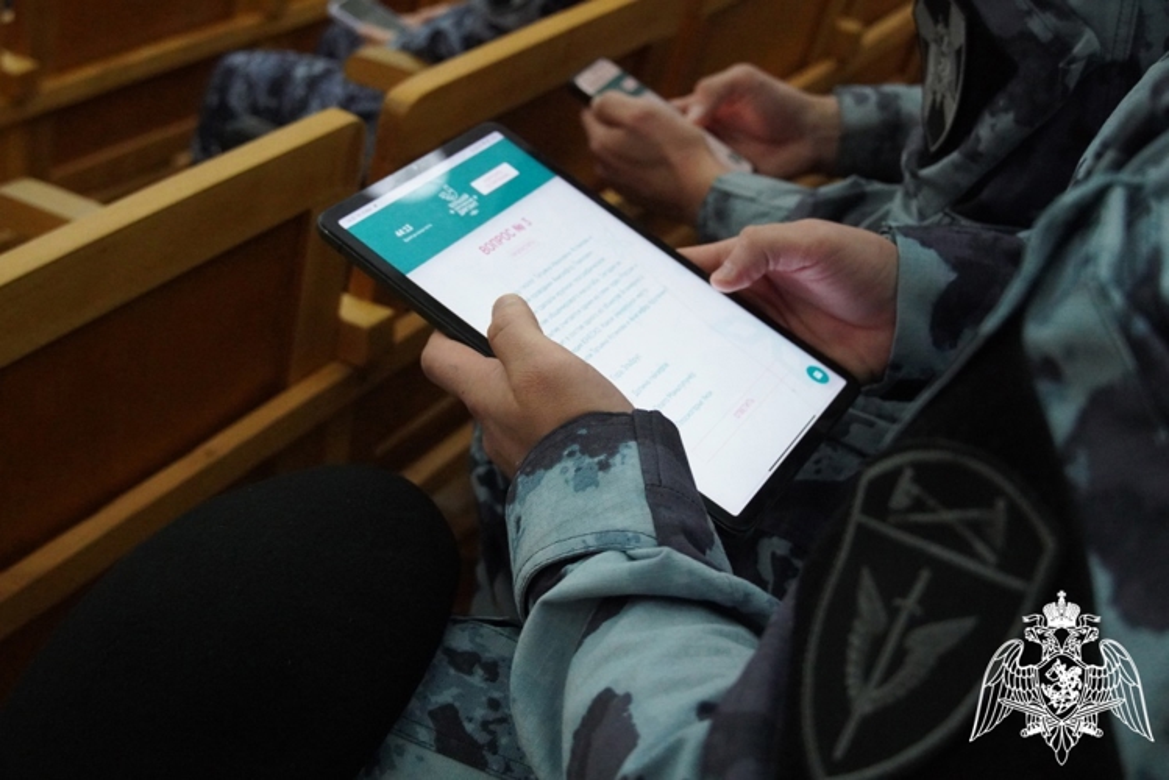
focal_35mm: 48
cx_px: 584
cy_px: 390
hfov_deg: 41.1
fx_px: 1559
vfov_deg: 28.1
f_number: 4.5
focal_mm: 32
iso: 6400
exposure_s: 1/200
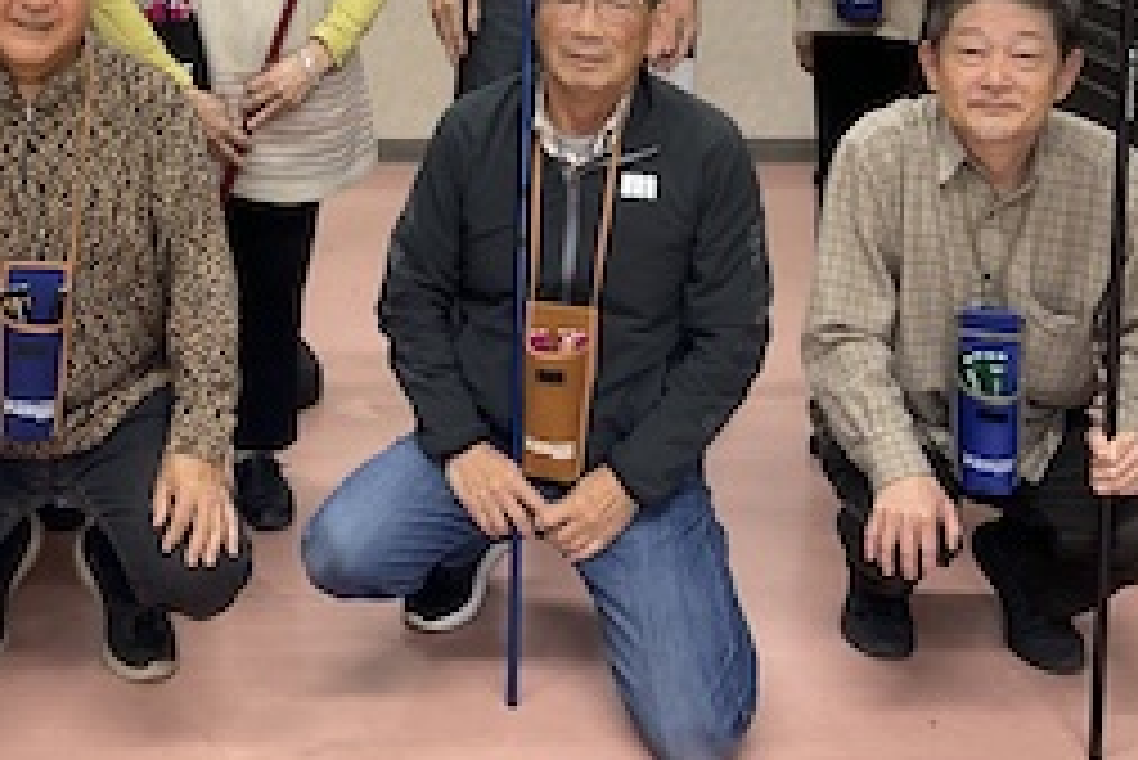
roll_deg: -0.3
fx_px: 1929
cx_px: 270
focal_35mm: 61
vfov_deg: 21.7
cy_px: 45
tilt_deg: -10.9
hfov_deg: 32.2
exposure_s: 1/60
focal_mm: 3
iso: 50
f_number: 1.8
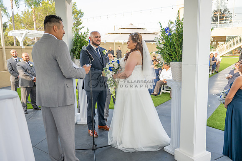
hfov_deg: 60.3
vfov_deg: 42.3
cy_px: 80
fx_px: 208
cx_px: 121
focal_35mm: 31
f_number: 2.8
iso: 400
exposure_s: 1/800
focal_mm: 31
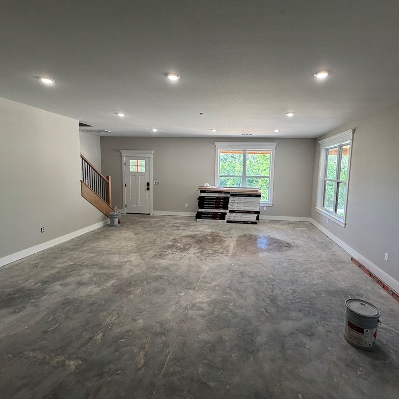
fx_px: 222
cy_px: 194
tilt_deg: -6.4
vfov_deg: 84.0
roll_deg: -0.7
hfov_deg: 83.6
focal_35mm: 17
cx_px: 224
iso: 200
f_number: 2.2
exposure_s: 1/120
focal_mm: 2.22
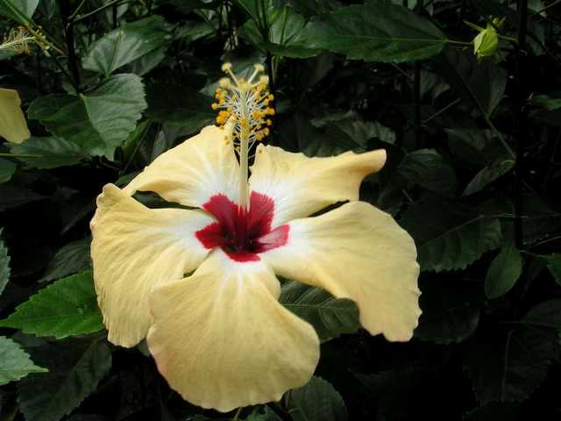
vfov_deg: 29.7
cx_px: 280
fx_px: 794
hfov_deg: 38.9
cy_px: 210
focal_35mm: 49
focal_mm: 7.6
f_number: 5.6
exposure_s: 1/160
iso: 50
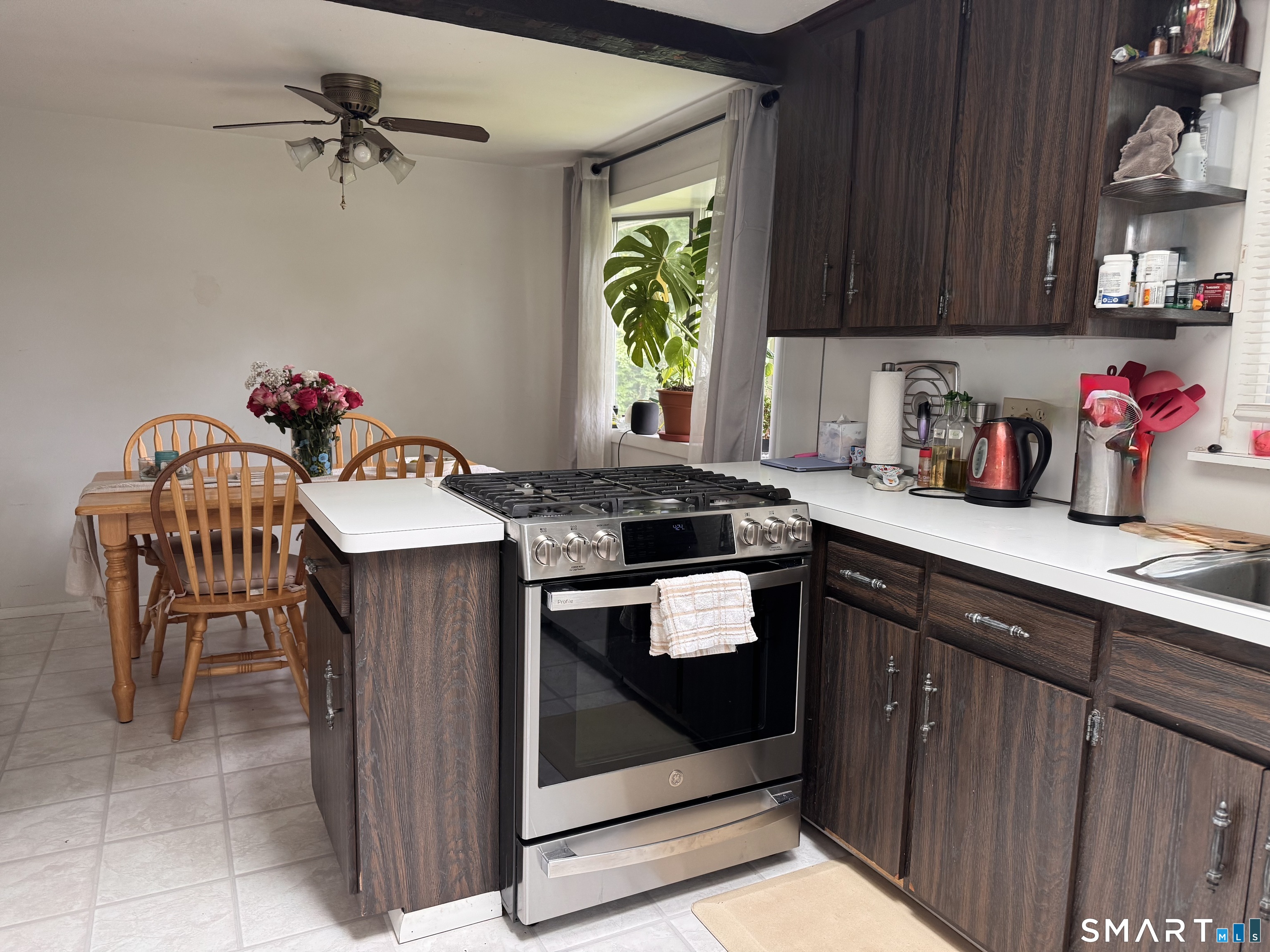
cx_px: 635
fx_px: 881
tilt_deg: -8.5
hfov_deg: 71.6
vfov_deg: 56.8
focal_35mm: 24
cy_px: 476
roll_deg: -0.9
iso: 200
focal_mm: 6.76
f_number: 1.78
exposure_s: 1/72
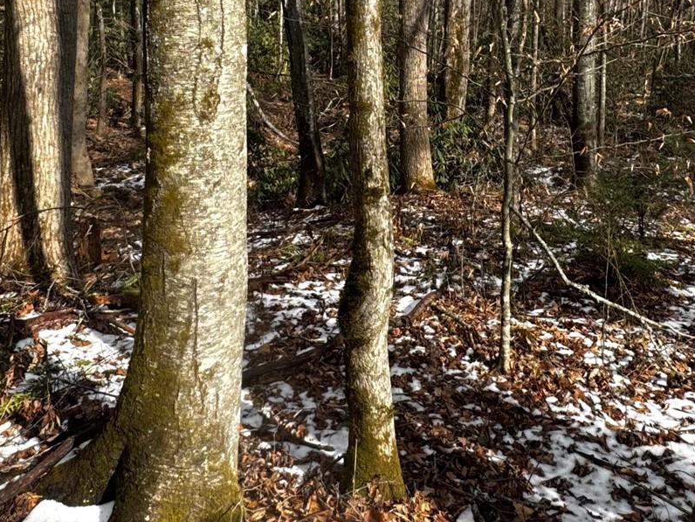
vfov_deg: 37.6
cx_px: 375
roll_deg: +1.1
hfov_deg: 51.3
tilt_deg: -7.7
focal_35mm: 36
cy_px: 73
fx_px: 723
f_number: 2.2
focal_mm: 2.22
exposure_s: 1/831
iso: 40
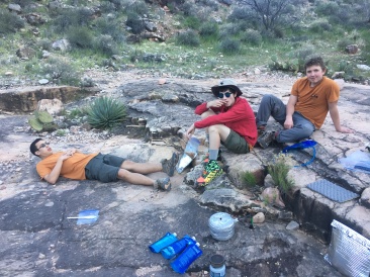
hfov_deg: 61.7
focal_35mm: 29
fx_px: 310
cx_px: 185
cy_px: 138
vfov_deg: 48.2
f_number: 2.2
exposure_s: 1/40
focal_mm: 4.15
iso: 25
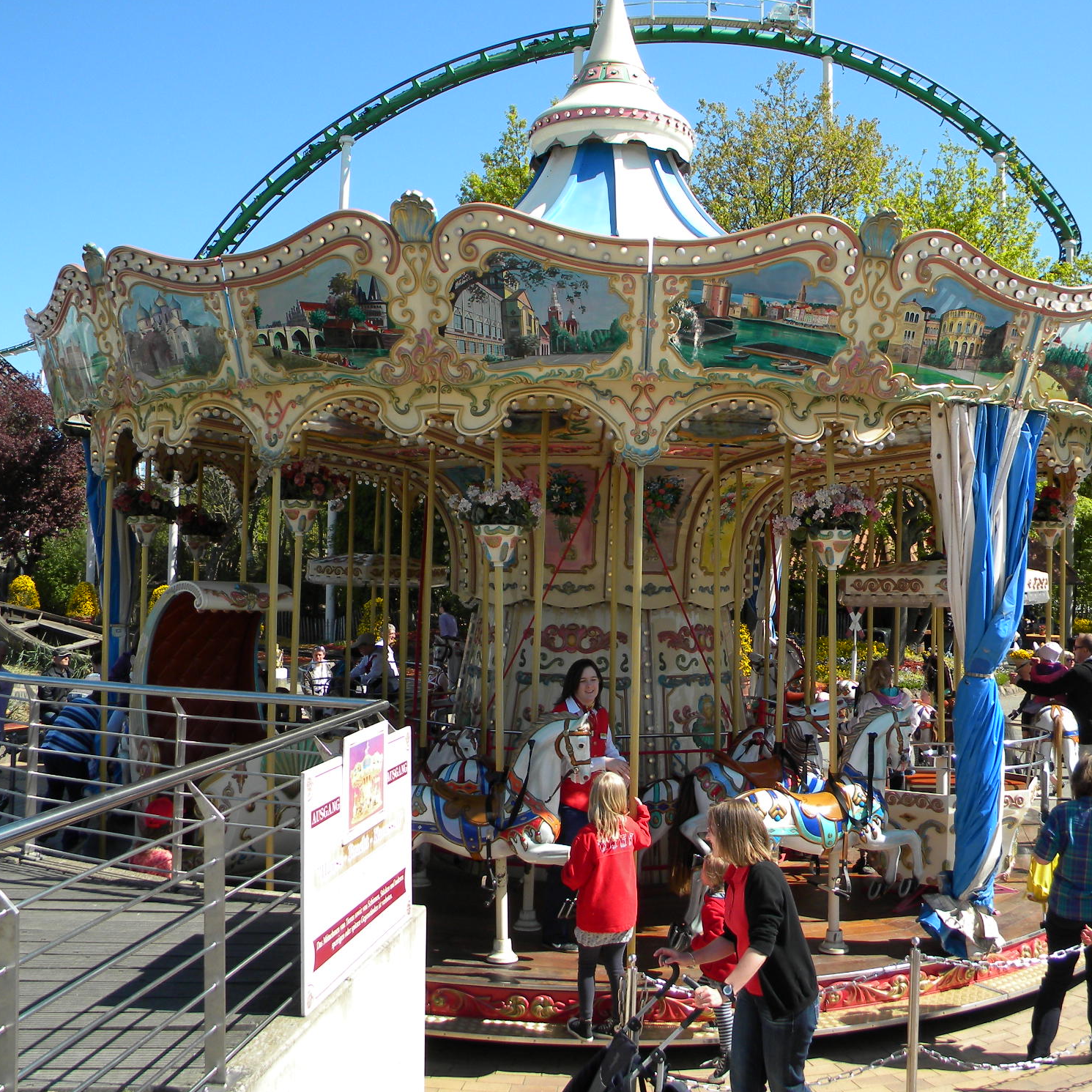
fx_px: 1213
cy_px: 537
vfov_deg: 48.4
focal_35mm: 34
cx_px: 623
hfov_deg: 48.3
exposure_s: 1/569
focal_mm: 5
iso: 80
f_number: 3.5
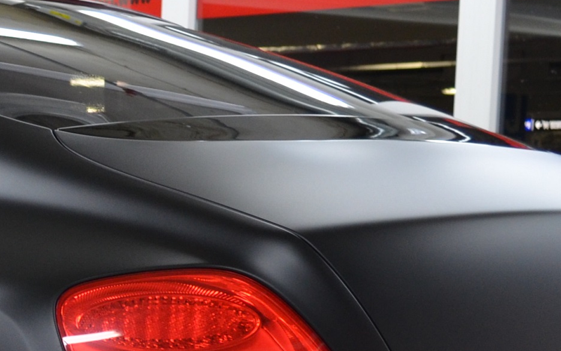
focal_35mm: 128
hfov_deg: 15.4
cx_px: -209
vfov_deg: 10.1
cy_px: 398
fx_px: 1957
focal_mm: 20
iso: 400
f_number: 4.5
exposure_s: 1/80
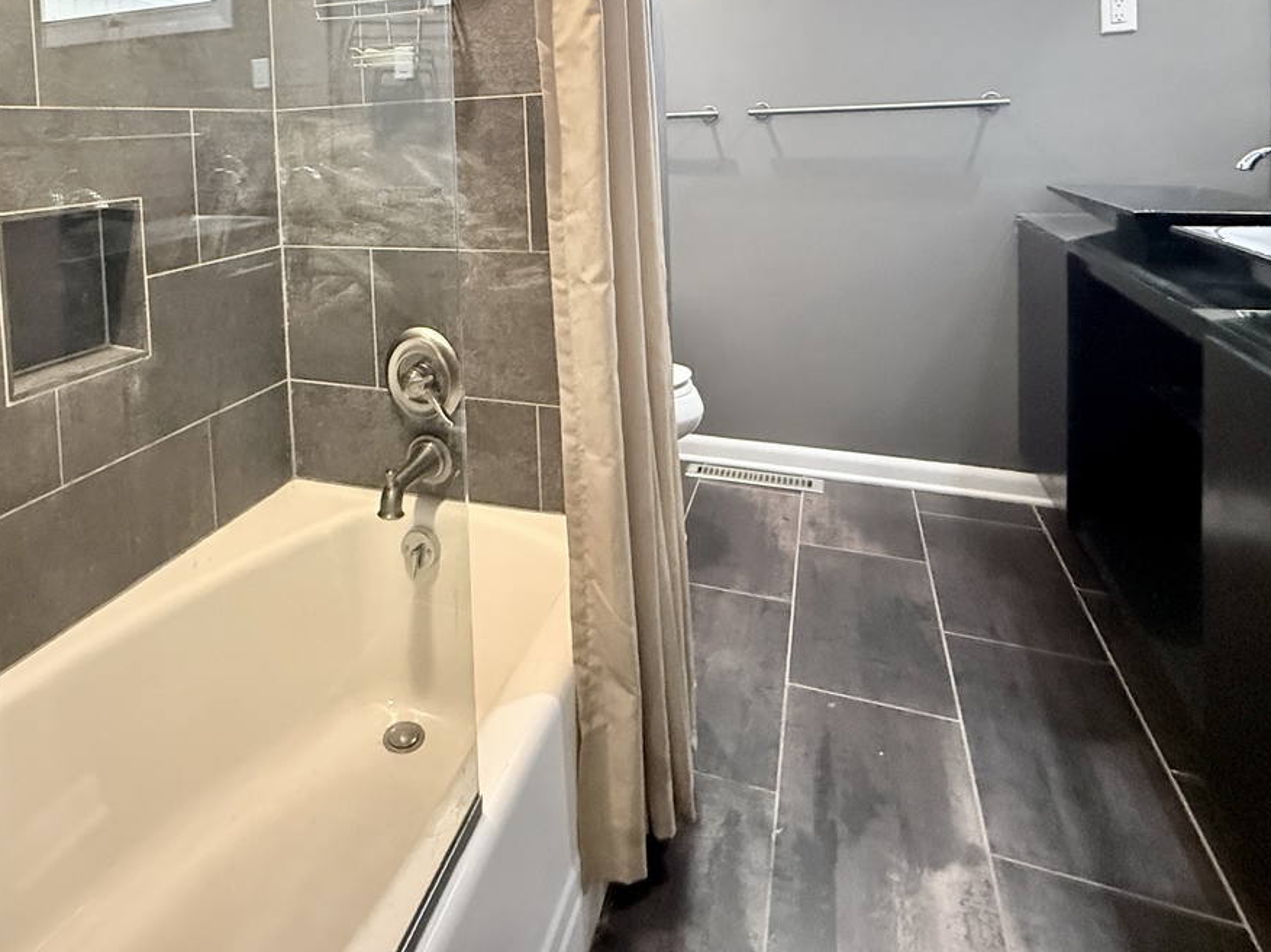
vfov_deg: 54.5
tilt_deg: -3.0
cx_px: 455
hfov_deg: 72.4
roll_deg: +2.2
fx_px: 844
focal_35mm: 23
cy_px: 181
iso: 1000
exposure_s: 1/40
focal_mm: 2.22
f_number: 2.2
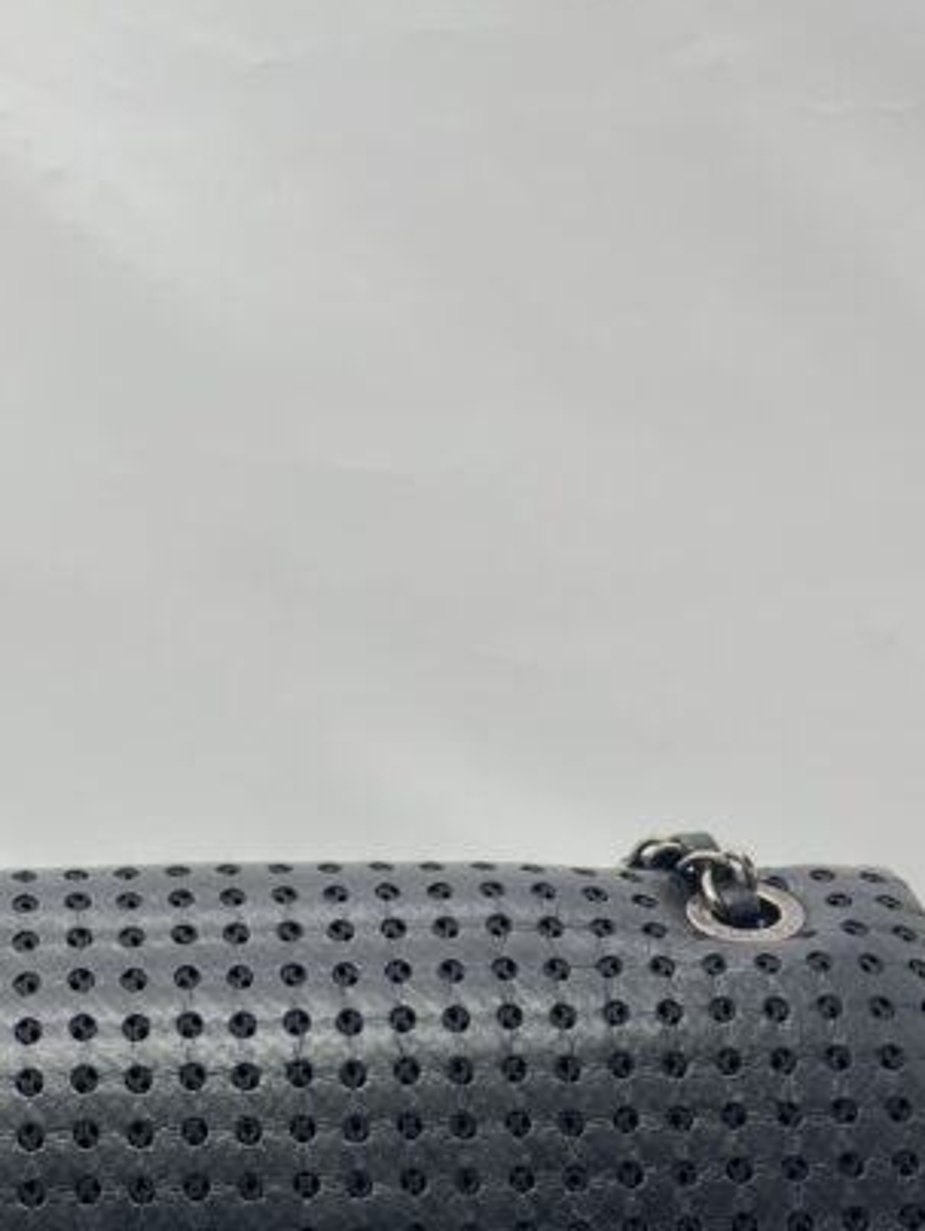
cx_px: 122
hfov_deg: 21.9
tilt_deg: -6.7
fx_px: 2348
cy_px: 1304
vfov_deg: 27.3
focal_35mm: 66
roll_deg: -0.3
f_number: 1.5
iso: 40
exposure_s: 1/100
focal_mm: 5.7
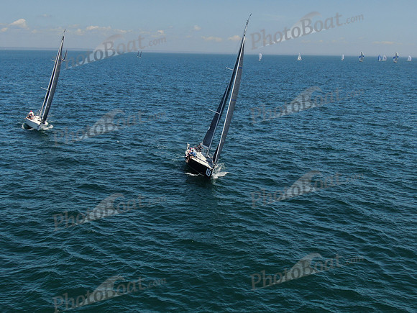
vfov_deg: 33.6
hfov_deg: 43.9
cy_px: 156
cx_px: 208
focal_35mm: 43
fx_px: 518
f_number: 3.6
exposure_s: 1/1250
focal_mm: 7.55
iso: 100
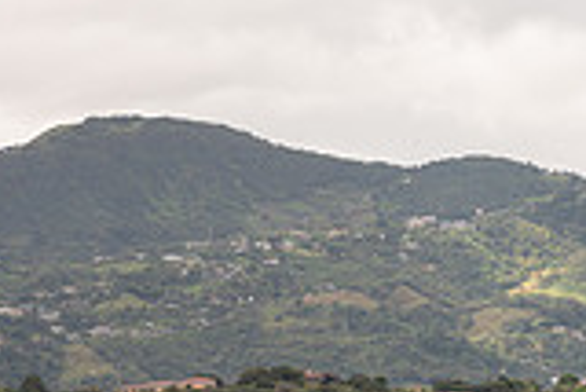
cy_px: 377
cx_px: -11
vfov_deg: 6.5
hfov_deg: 9.7
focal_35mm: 210
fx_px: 3421
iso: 100
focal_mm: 58
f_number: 4.5
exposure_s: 1/500
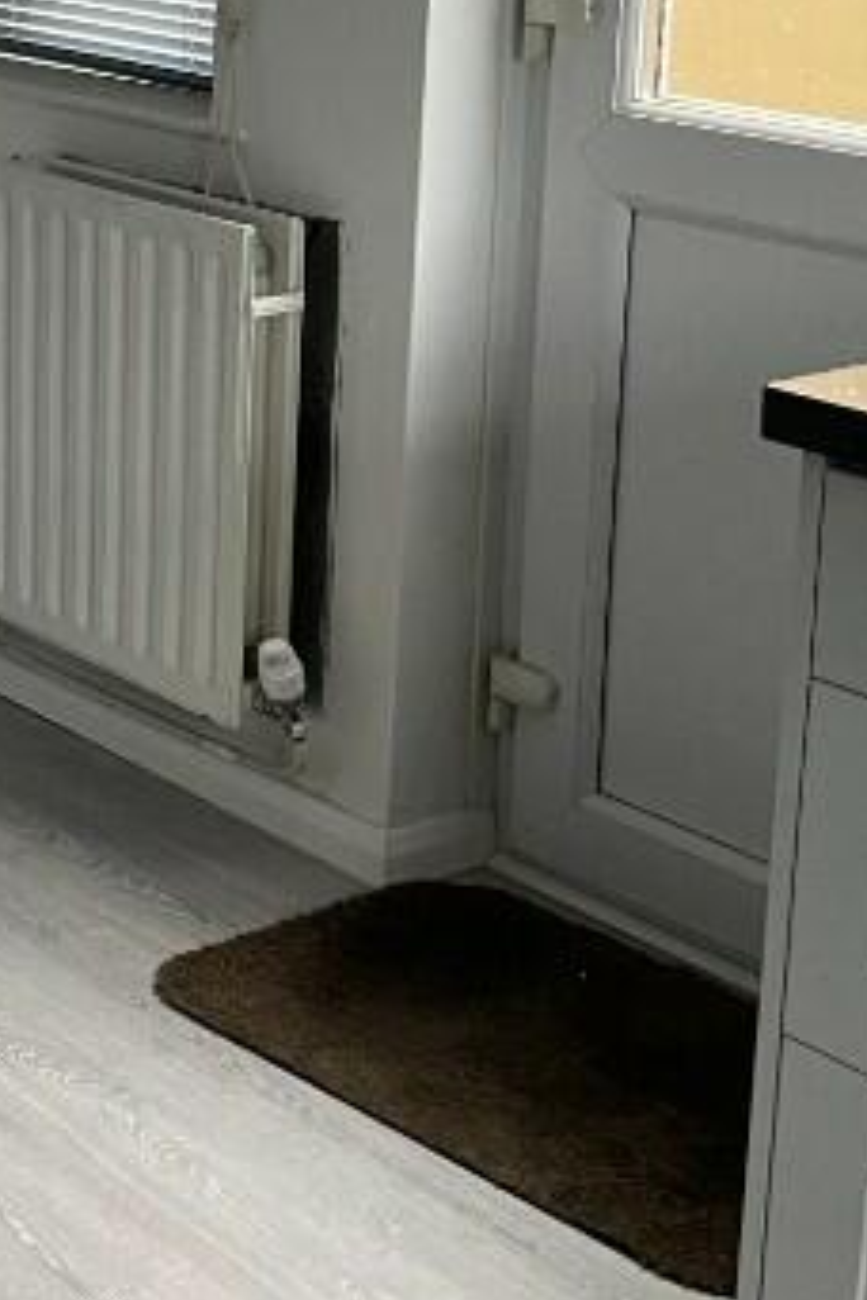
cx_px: -814
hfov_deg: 14.3
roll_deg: +3.3
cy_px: 281
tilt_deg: -13.7
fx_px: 2926
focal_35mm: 81
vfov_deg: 24.7
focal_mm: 5.1
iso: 200
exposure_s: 1/60
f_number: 1.6
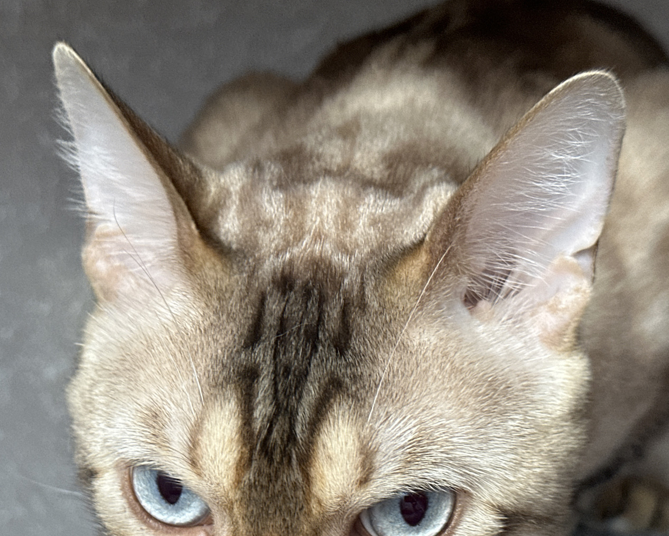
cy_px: 381
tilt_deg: -8.7
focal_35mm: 74
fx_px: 1465
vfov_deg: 20.6
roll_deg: -2.3
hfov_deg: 25.7
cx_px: 292
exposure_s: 1/60
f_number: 1.78
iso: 200
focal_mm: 6.86
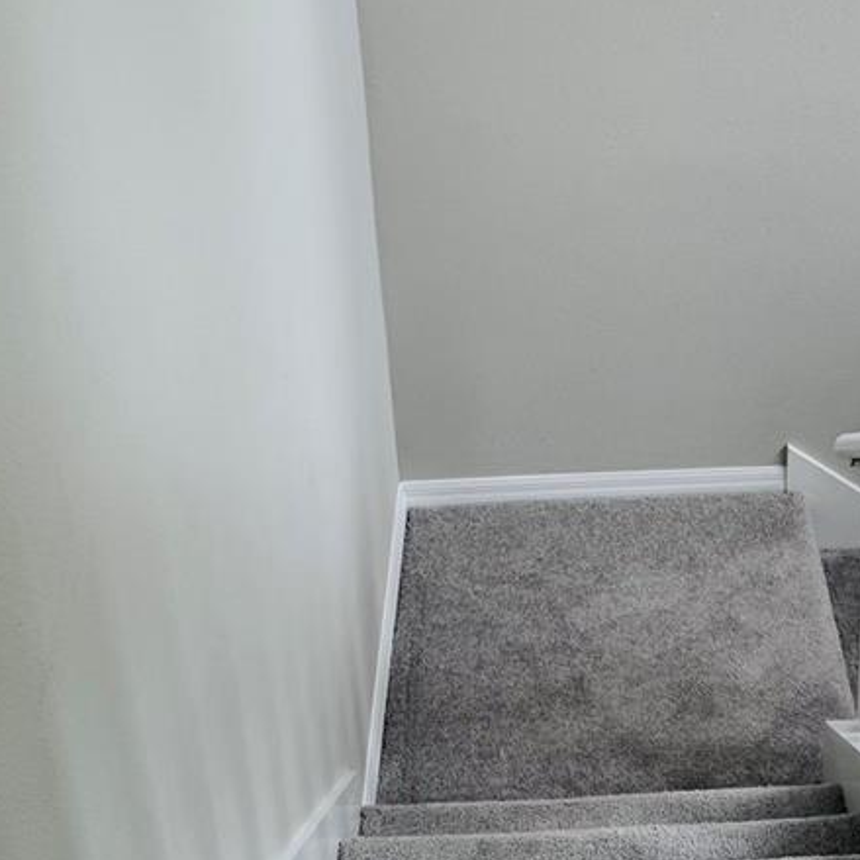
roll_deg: +1.7
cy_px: 102
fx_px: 1630
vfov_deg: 28.5
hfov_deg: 29.3
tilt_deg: -25.2
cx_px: 590
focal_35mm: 58
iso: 80
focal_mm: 6.76
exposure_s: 1/481
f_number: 1.78
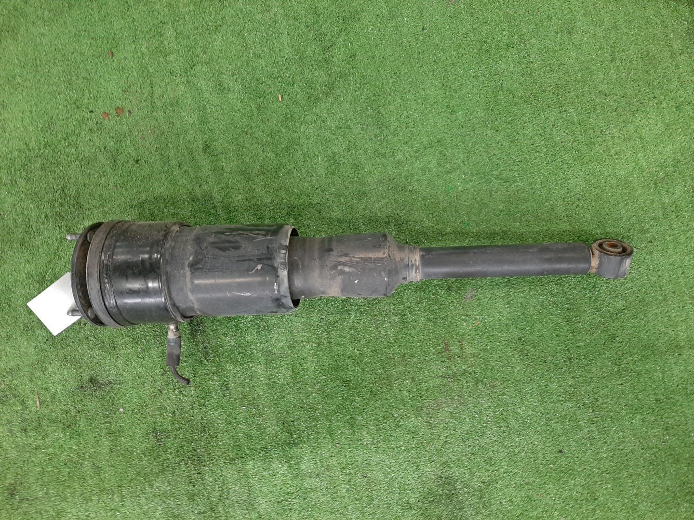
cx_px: 347
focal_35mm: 26
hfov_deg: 67.3
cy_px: 260
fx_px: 521
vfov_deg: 53.1
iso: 229
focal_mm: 3.93
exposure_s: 1/50
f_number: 1.7
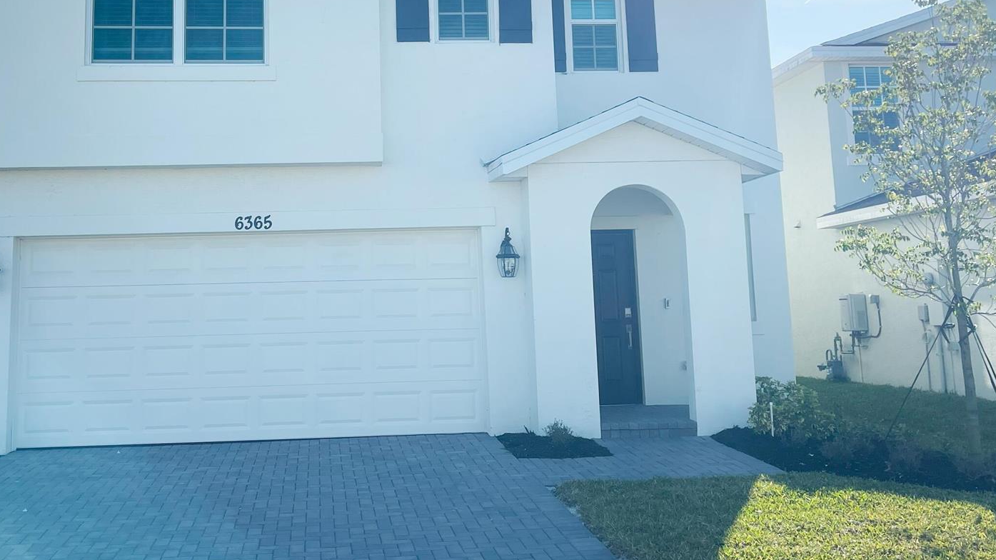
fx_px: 1056
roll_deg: +1.2
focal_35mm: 40
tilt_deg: +8.7
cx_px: 416
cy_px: 144
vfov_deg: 29.3
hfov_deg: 50.3
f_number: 1.6
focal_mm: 5.1
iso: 32
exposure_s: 1/5376
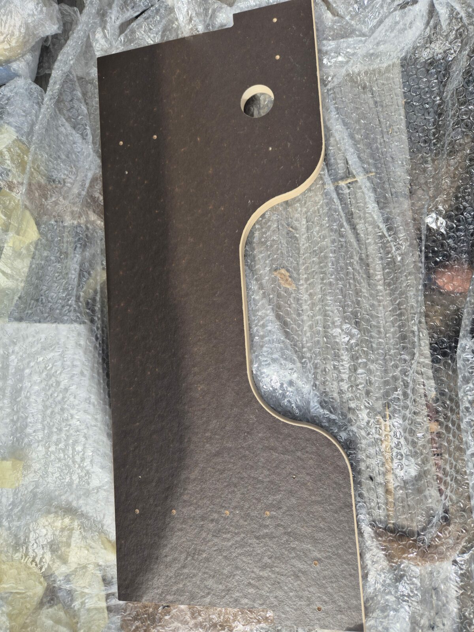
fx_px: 420
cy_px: 316
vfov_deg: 73.9
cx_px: 237
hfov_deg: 58.9
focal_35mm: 23
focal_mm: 5.4
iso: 25
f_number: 1.8
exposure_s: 1/1440
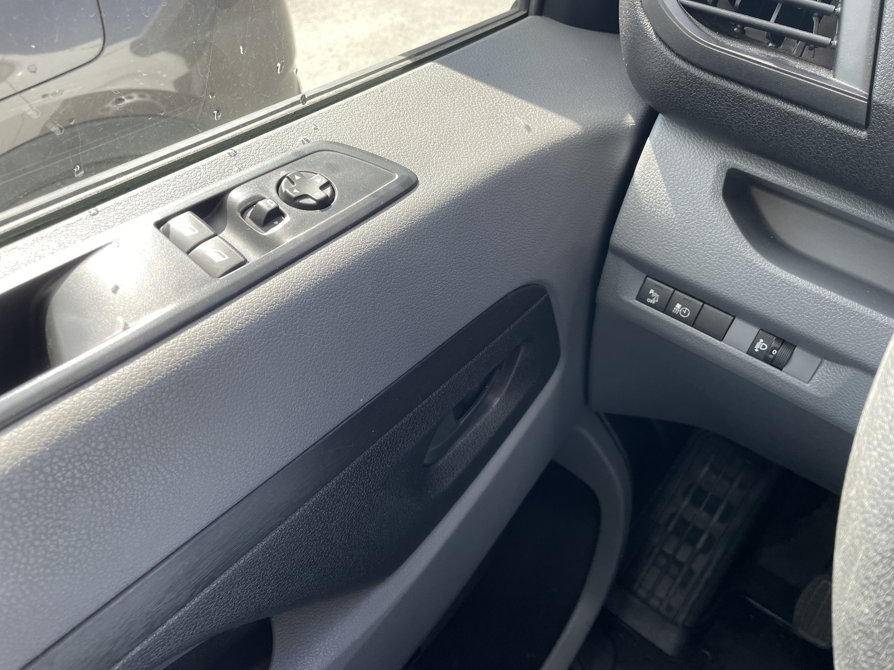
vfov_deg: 53.1
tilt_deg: -43.8
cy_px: 335
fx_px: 671
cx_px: 447
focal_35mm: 26
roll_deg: -1.1
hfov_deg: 67.3
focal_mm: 4.2
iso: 32
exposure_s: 1/244
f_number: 1.6
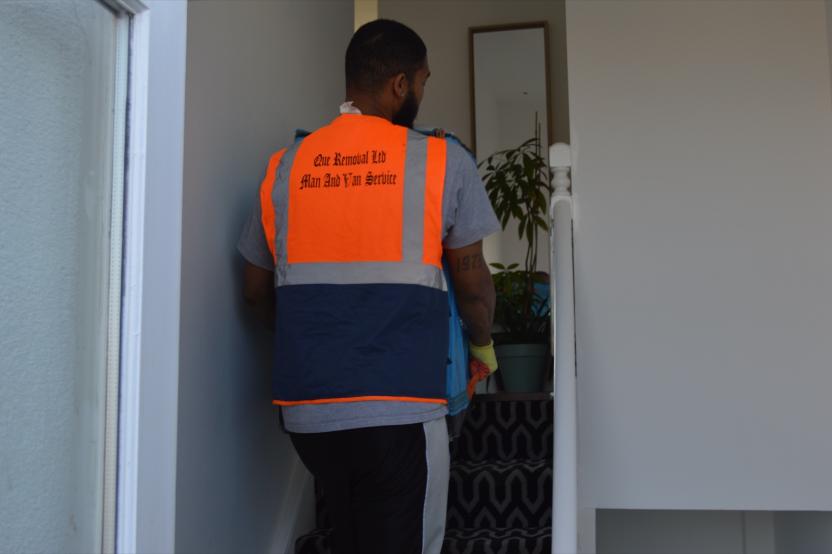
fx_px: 970
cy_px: 277
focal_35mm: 42
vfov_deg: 31.8
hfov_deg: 46.4
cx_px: 416
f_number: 5.6
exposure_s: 1/60
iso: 100
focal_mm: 28
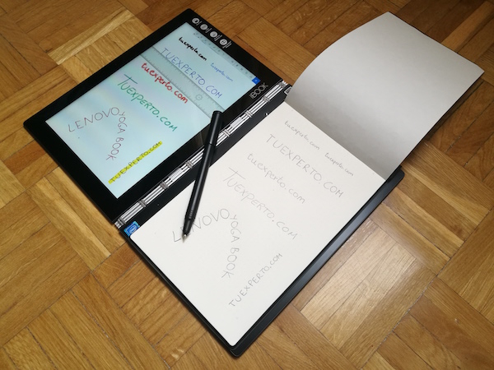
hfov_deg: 65.3
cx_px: 247
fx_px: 385
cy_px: 185
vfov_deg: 51.4
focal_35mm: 27
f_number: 2.2
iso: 160
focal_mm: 4.5
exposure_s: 1/33.3
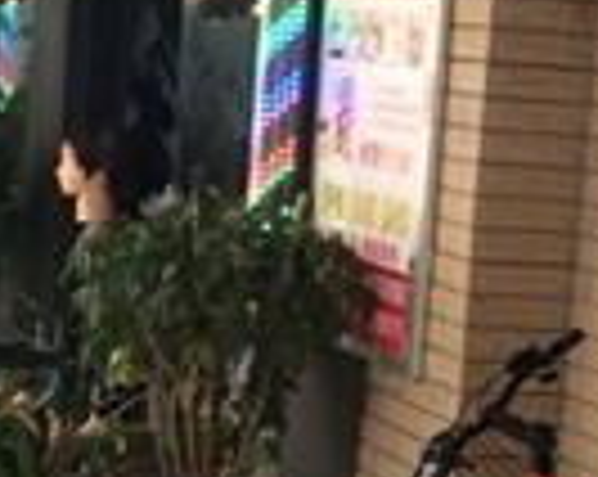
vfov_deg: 12.0
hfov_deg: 15.1
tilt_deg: -9.1
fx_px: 2262
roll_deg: -3.8
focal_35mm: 128
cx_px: 310
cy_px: 346
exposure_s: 1/60
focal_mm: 4.15
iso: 32
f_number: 2.2
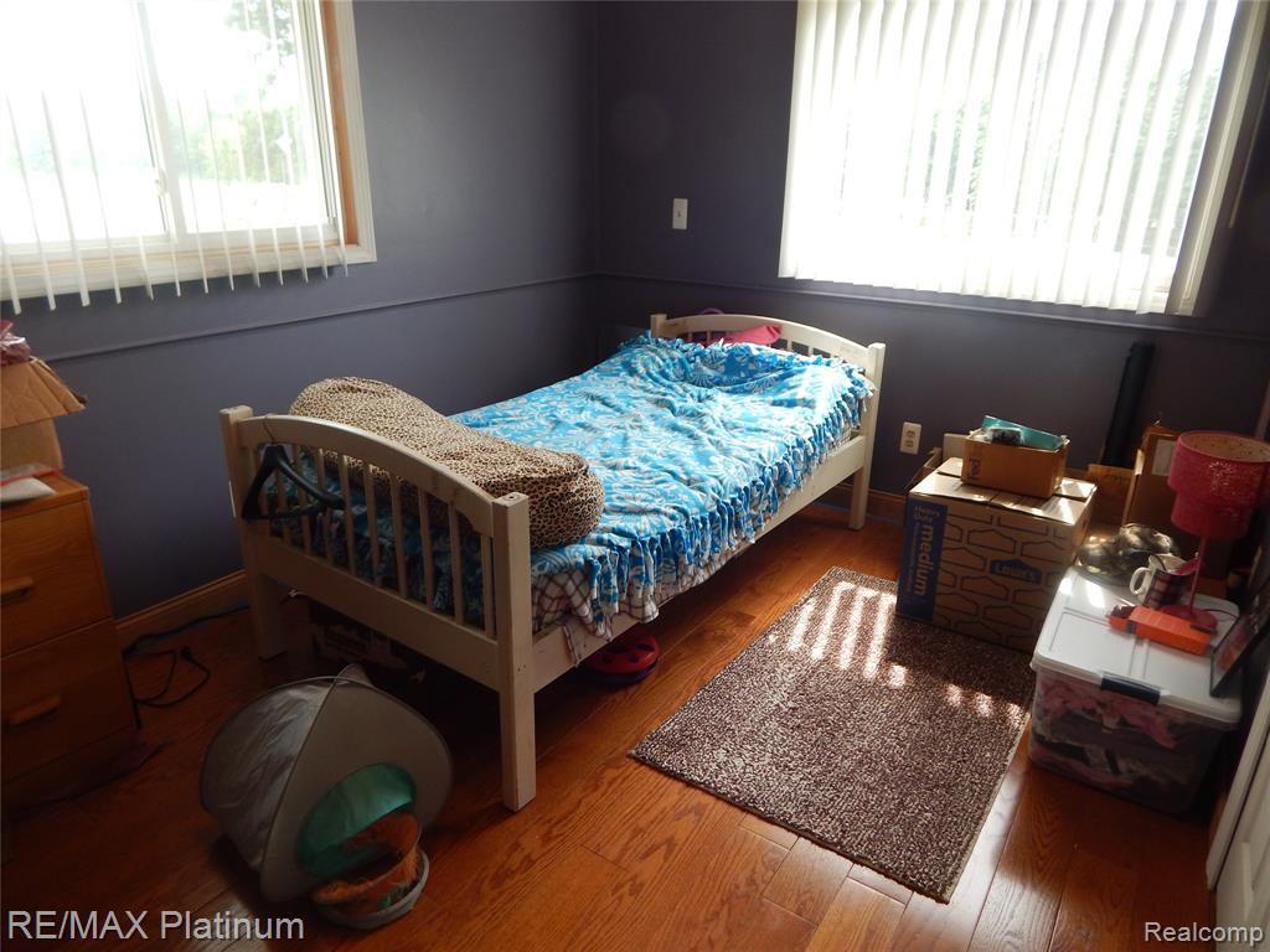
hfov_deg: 76.4
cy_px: 476
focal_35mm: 22
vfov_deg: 61.1
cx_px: 635
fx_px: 807
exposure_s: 1/50
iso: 125
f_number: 3
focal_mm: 4
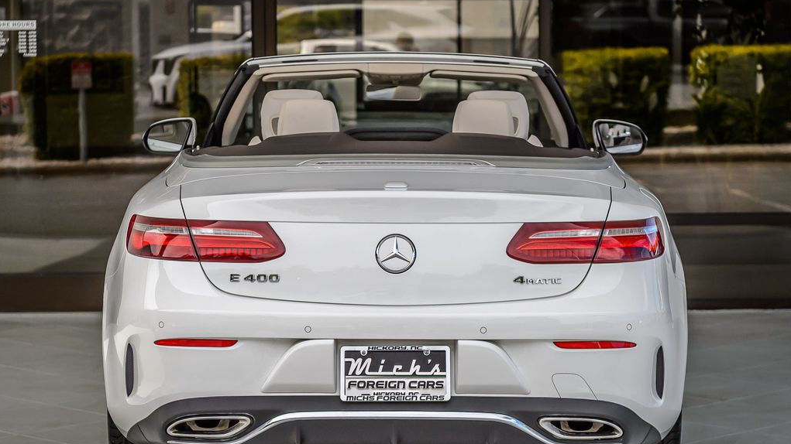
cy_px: 226
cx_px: 399
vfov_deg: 11.0
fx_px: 2307
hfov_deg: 19.5
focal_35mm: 110
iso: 400
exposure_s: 1/8000
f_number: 4
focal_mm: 70
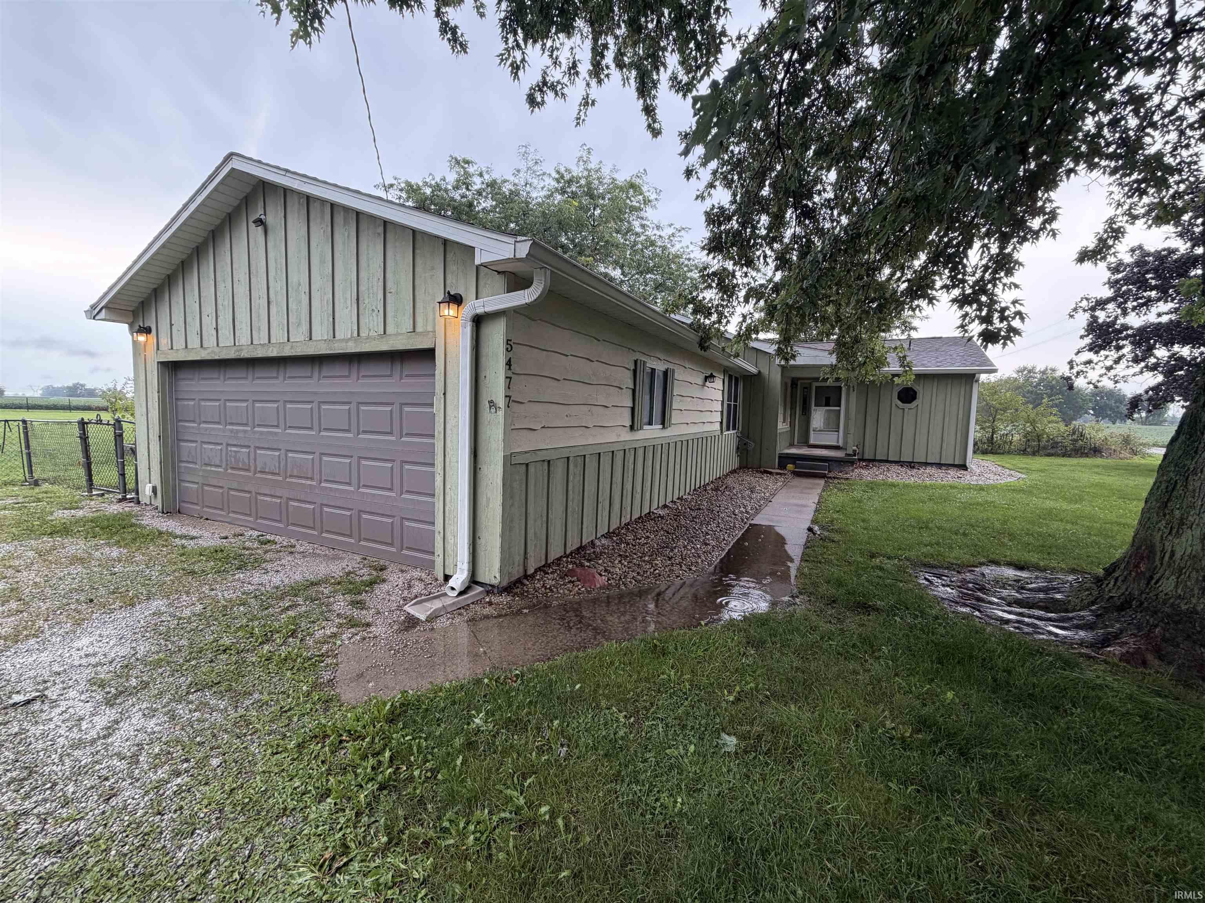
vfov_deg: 85.7
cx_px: 602
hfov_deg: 102.1
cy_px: 452
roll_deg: -1.2
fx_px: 487
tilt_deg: -4.5
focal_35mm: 14
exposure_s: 1/121
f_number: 2.2
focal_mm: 2.22
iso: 80
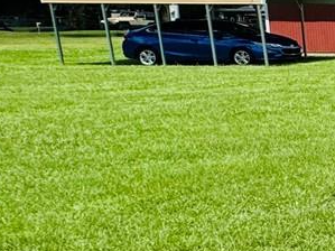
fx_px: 726
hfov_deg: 13.6
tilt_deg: -6.8
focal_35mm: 75
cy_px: 111
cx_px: 881
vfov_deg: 19.6
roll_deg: +0.1
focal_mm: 2.22
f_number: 2.2
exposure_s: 1/2273
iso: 50
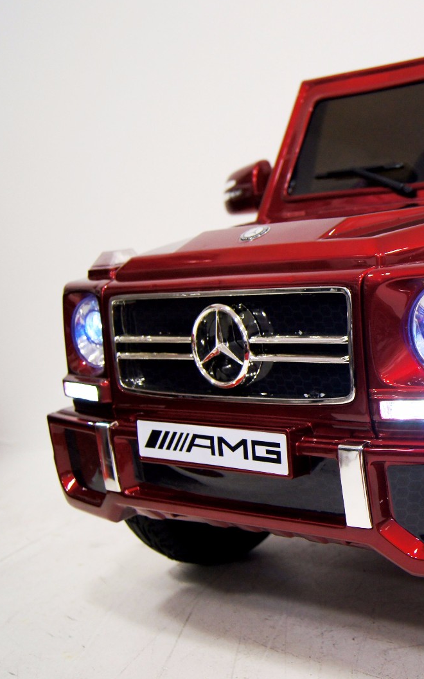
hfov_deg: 24.8
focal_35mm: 47
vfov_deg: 42.6
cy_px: 334
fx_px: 869
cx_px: 505
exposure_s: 1/40
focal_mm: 20
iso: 400
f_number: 4
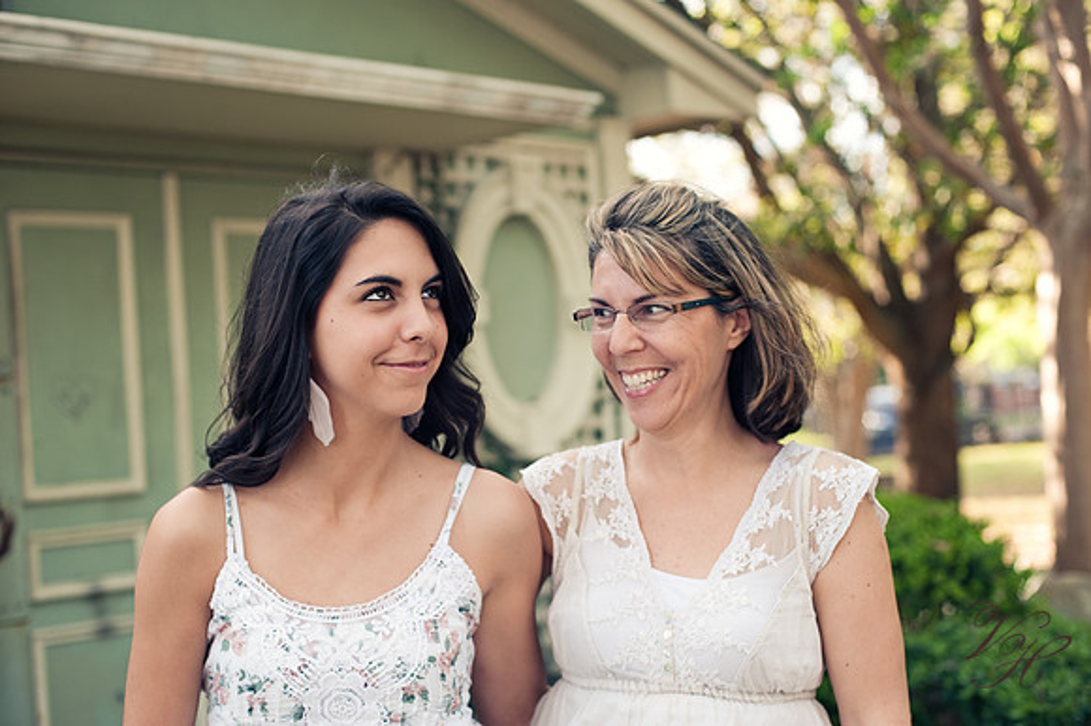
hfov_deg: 39.6
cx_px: 546
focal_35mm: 50
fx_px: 1514
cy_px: 363
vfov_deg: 27.0
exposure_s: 1/250
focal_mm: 50
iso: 200
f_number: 3.2
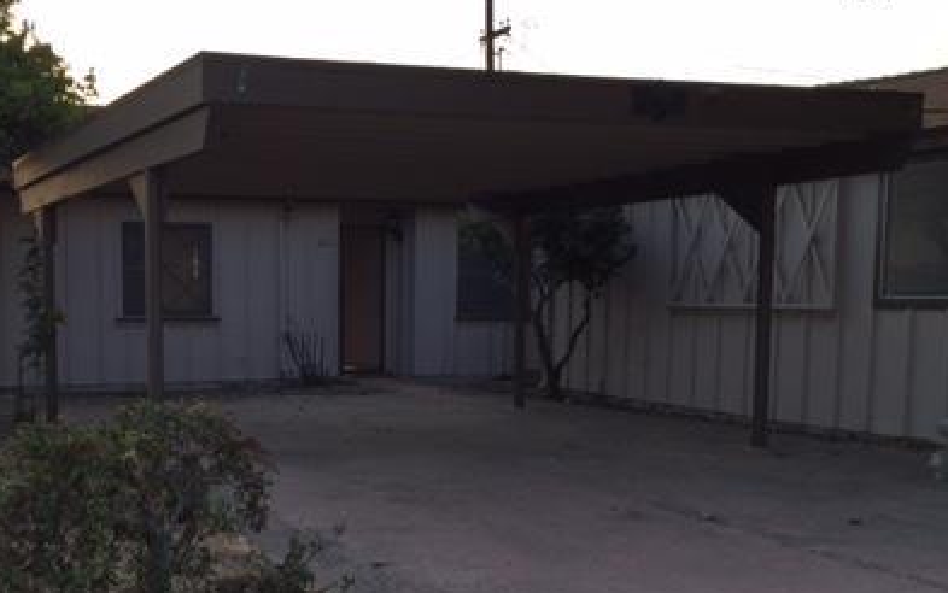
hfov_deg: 39.9
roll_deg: -1.2
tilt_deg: -6.8
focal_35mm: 50
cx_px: 338
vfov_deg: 25.7
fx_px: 1292
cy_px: 415
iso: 32
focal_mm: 4.15
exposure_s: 1/638
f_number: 2.2
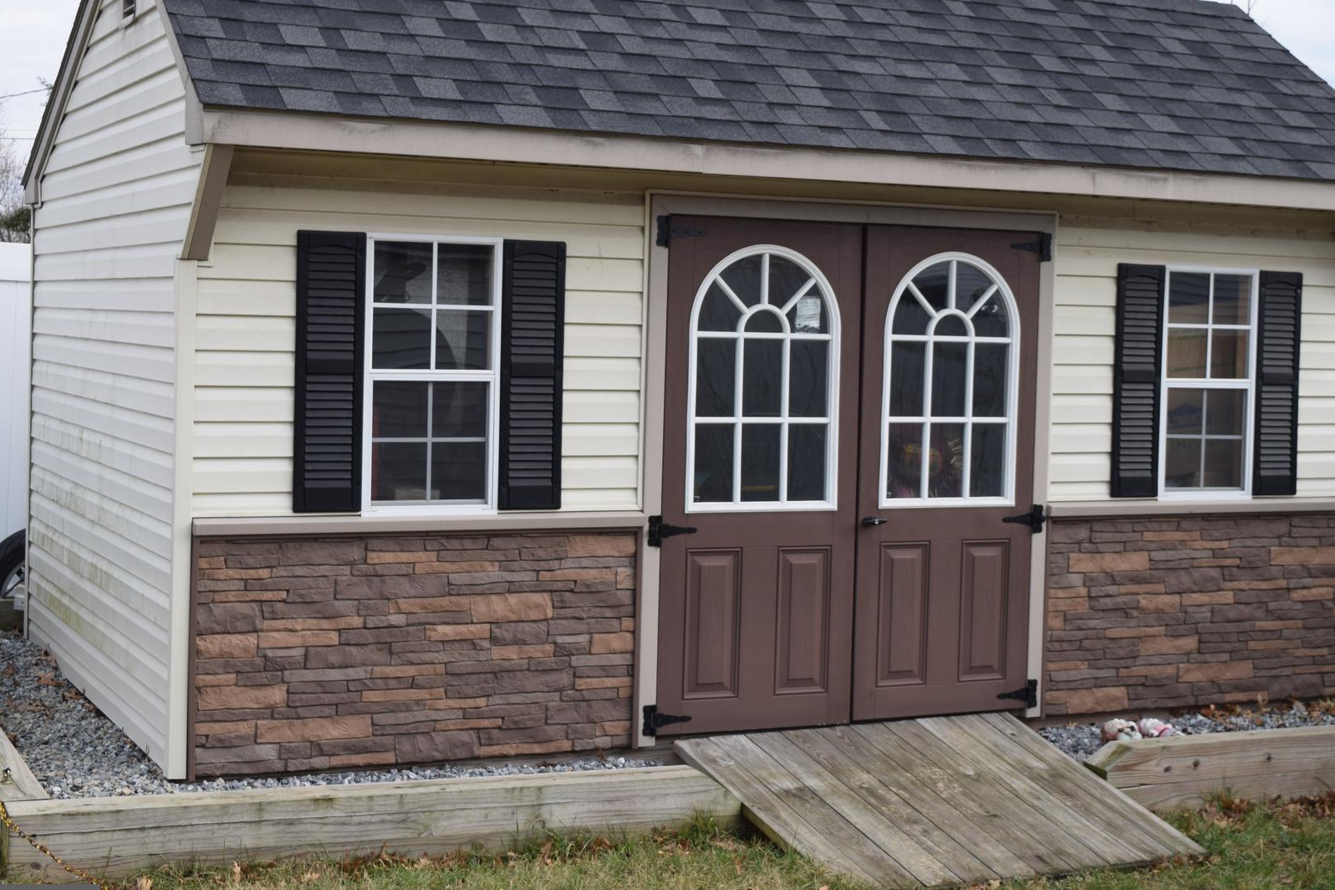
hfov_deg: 33.5
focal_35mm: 60
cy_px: 374
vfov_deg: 22.7
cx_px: 771
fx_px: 2211
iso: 200
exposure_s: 1/250
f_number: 8
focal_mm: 31
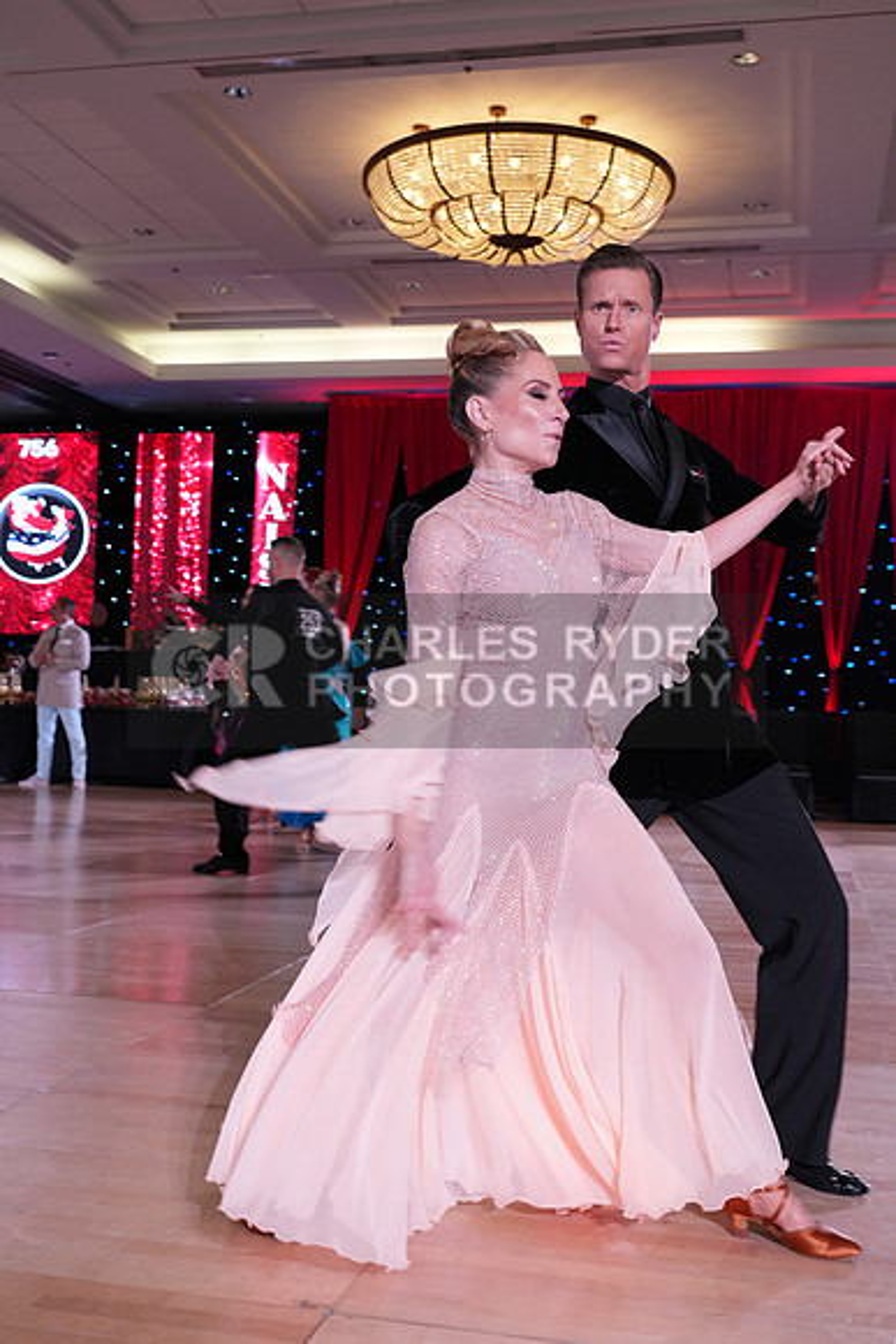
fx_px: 1418
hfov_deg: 35.1
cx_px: 448
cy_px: 672
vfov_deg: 50.7
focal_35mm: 38
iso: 2500
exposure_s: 1/250
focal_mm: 38
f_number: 5.6
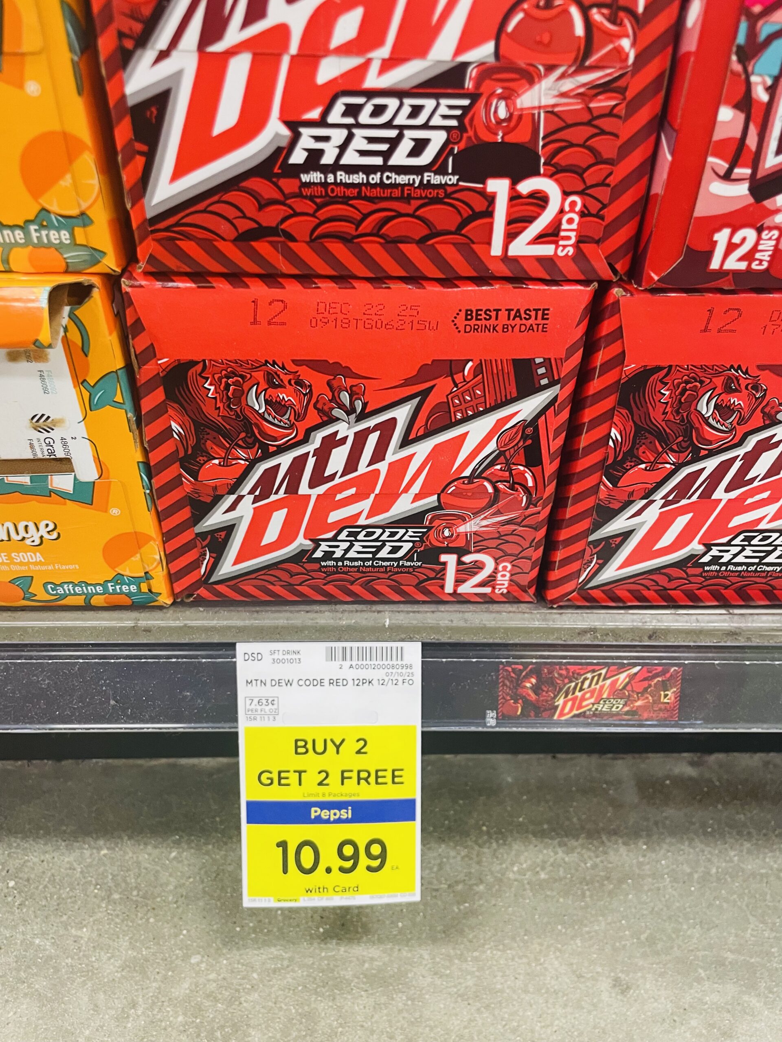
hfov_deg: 53.1
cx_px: 391
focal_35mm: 26
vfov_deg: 67.3
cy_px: 521
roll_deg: -0.6
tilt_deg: -39.3
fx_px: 783
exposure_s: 1/60
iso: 200
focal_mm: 4.2
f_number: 1.6
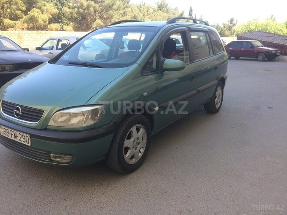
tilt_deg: -16.7
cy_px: 108
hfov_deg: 61.7
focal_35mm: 29
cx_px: 144
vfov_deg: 48.2
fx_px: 240
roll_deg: +0.4
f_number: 2.2
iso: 32
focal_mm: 4.15
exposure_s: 1/232
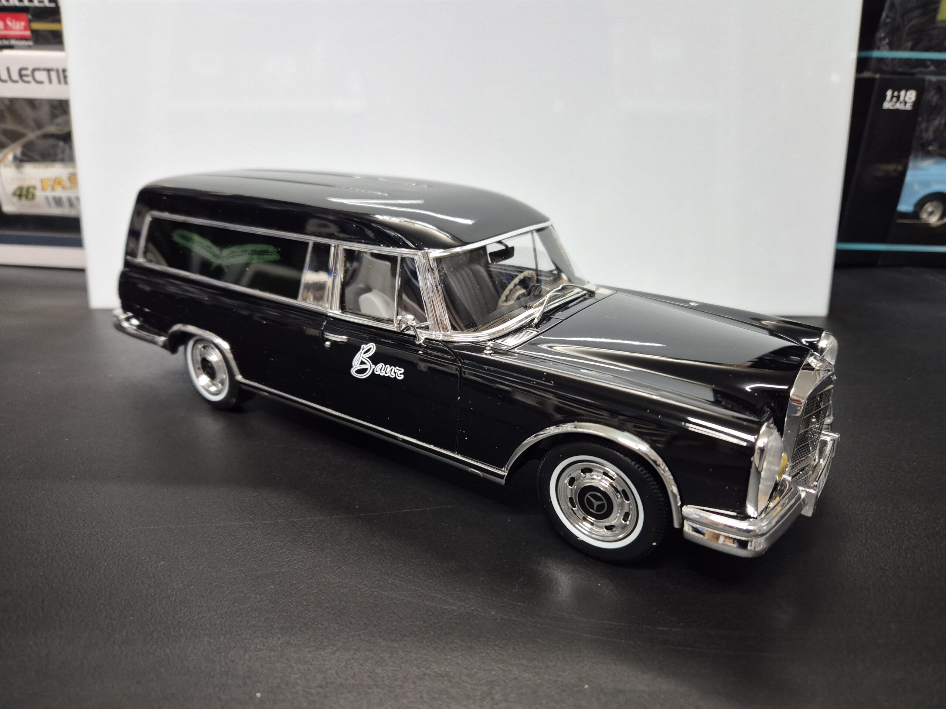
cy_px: 354
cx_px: 473
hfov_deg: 73.9
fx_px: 629
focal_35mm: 23
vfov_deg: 58.9
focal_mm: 5.4
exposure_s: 1/100
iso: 500
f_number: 1.8
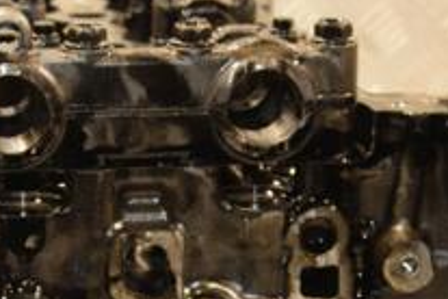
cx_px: 175
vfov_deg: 9.9
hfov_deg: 14.7
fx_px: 1730
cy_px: 221
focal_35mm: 139
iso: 800
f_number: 5
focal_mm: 32
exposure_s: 1/125
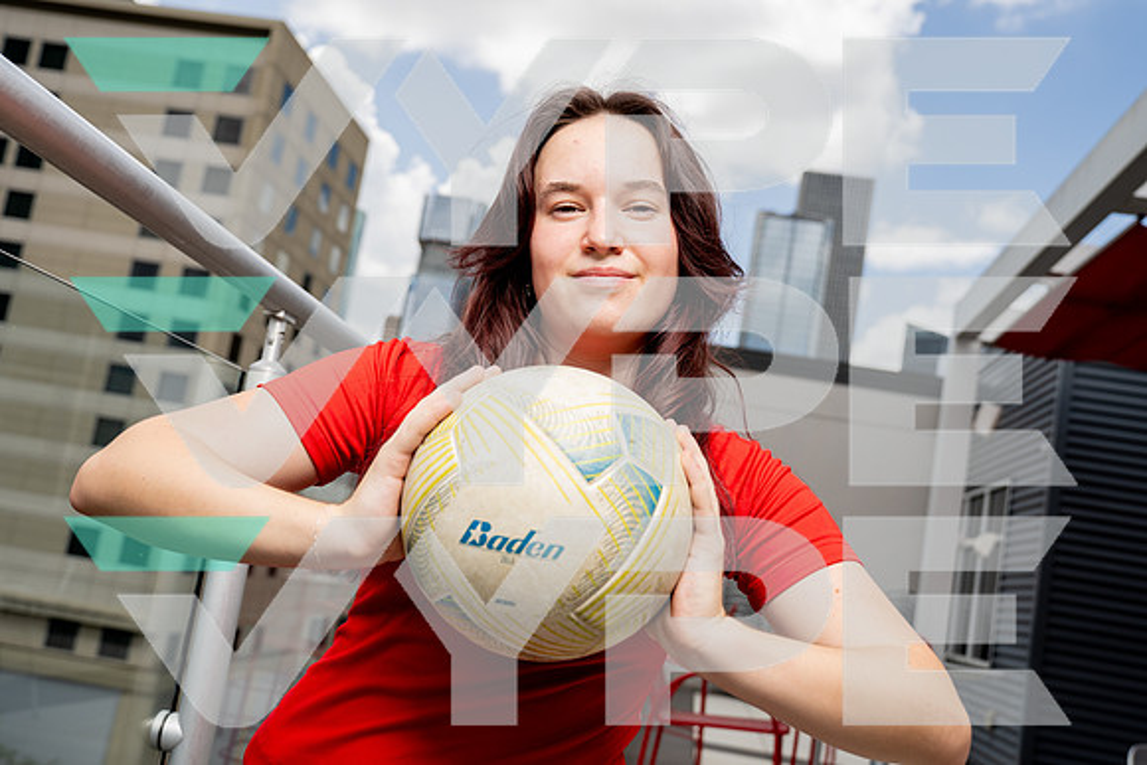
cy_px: 382
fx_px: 1211
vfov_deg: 35.1
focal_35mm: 38
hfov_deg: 50.7
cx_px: 574
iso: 100
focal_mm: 36
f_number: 5
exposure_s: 1/500
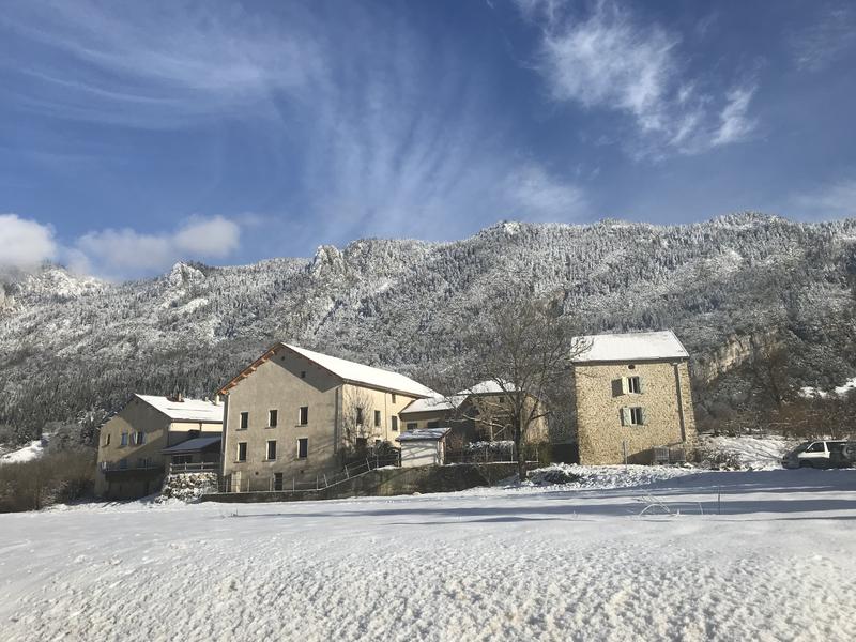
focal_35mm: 28
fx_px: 692
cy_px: 321
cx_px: 428
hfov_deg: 63.4
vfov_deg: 49.7
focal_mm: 3.99
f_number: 1.8
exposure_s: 1/4566
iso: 20
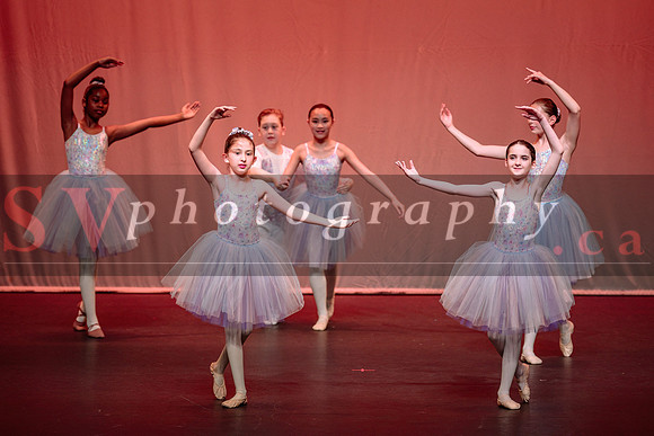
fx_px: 3041
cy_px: 202
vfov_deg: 8.2
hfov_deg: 12.3
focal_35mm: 167
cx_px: 353
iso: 1250
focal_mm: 135
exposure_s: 1/640
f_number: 2.8
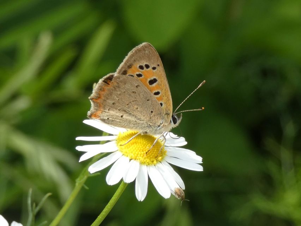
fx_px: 1252
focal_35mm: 144
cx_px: 150
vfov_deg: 10.3
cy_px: 113
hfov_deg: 13.7
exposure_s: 1/80
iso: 100
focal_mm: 25.8
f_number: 5.3
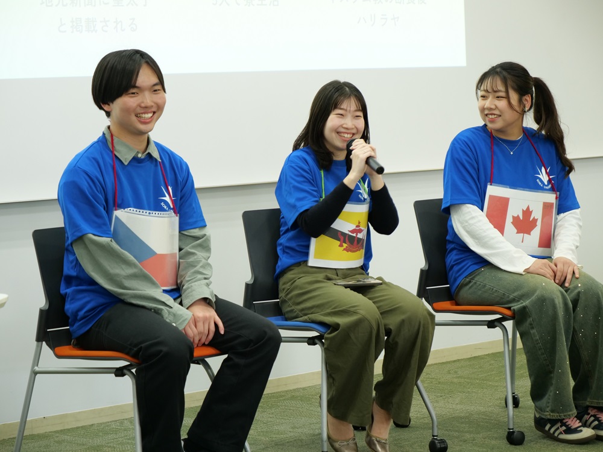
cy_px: 226
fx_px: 2090
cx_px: 302
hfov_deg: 16.4
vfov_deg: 12.3
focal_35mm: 120
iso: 800
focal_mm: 60
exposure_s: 1/30
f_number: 4
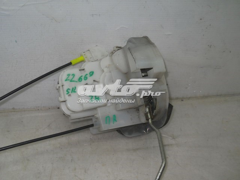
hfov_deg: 45.8
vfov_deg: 35.1
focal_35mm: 41
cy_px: 90
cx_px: 120
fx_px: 284
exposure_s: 1/50
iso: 80
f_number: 5.5
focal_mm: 6.72
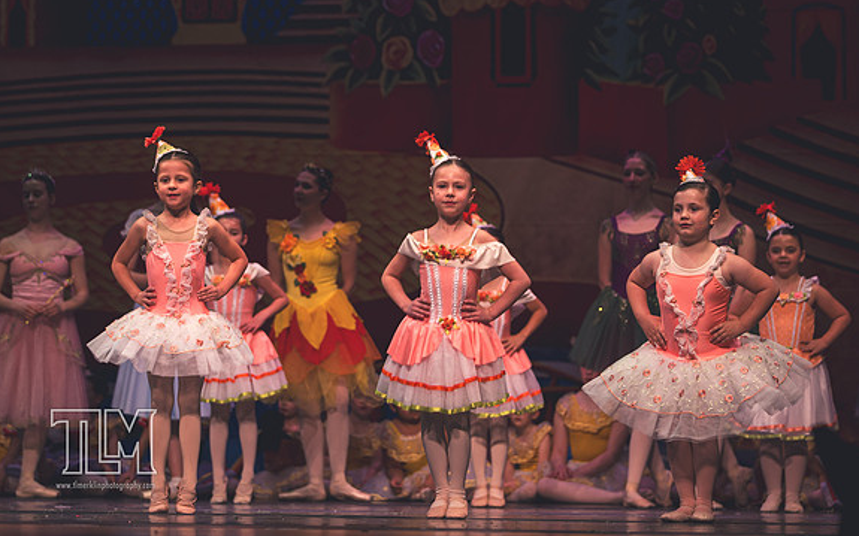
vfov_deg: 8.0
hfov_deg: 12.8
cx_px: 429
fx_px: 3838
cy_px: 269
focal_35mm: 164
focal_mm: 102
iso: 360
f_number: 2.8
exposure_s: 1/250
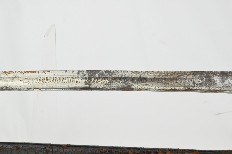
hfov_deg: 28.1
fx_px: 463
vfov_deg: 18.8
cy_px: 77
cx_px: 116
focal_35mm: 72
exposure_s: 1/160
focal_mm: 48
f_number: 6.3
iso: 200
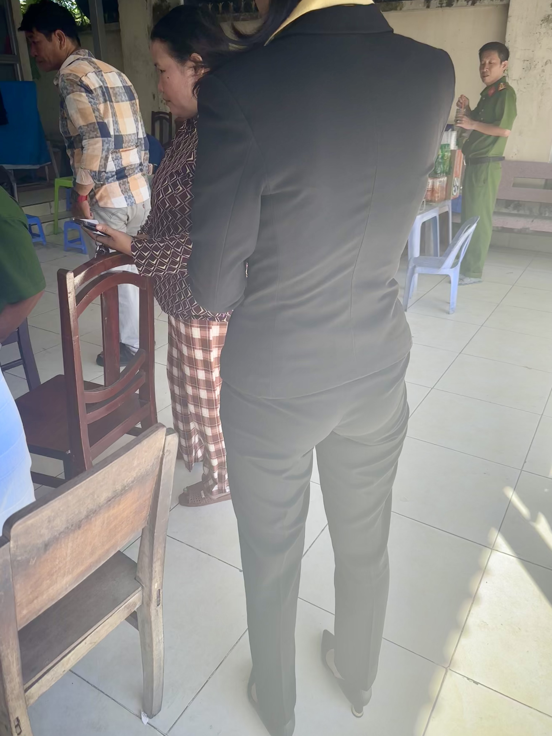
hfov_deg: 56.8
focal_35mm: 24
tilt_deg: -23.7
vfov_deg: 71.6
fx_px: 510
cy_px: 368
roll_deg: +0.7
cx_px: 276
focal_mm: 6.86
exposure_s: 1/501
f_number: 1.78
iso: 80
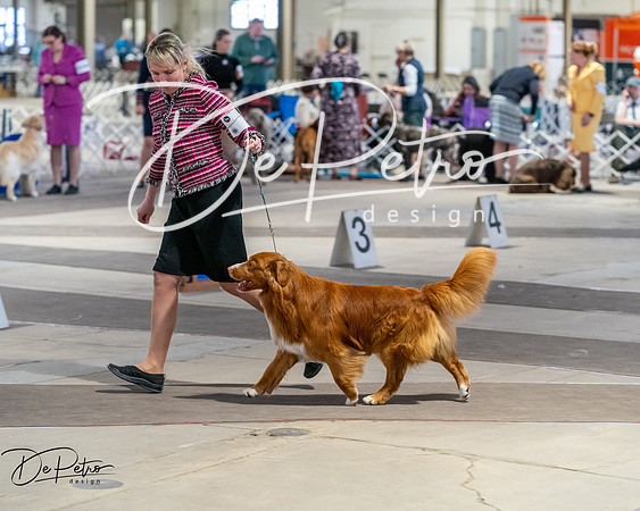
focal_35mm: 116
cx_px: 320
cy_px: 256
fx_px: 2196
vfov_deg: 13.3
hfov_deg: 16.6
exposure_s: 1/250
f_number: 3.5
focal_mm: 103
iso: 6400
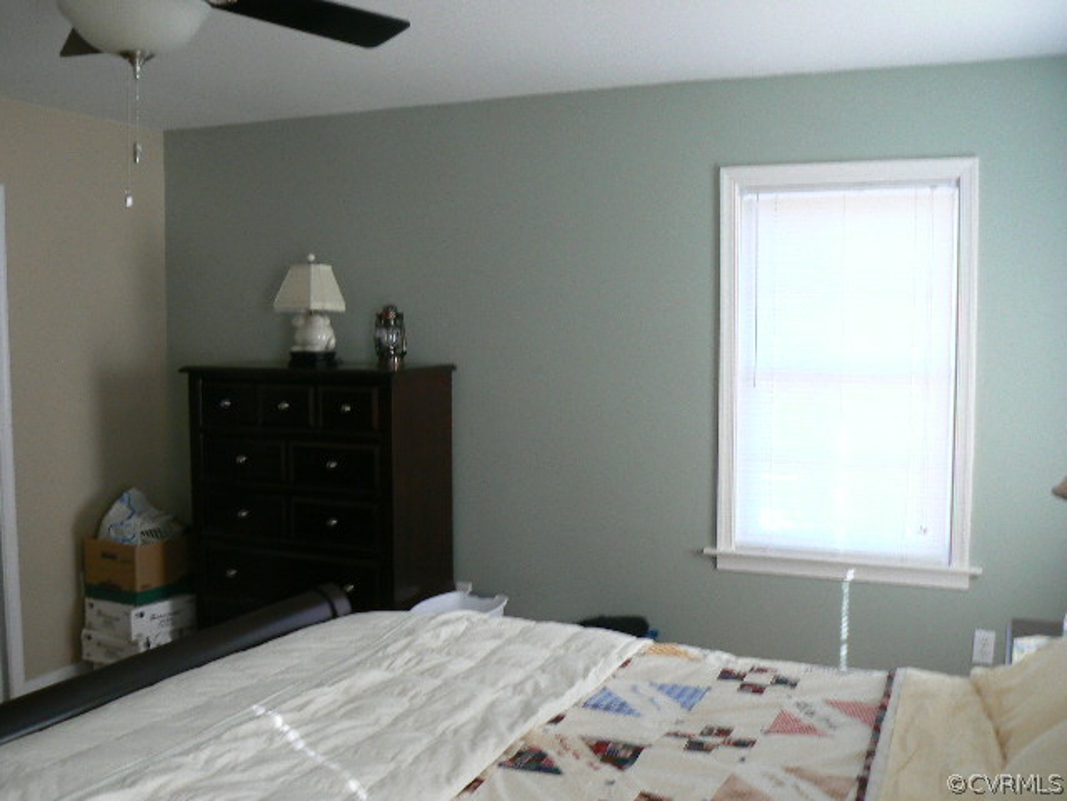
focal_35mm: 36
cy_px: 400
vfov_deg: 39.7
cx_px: 534
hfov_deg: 51.4
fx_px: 1110
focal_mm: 6
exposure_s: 1/30
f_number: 2.8
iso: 125
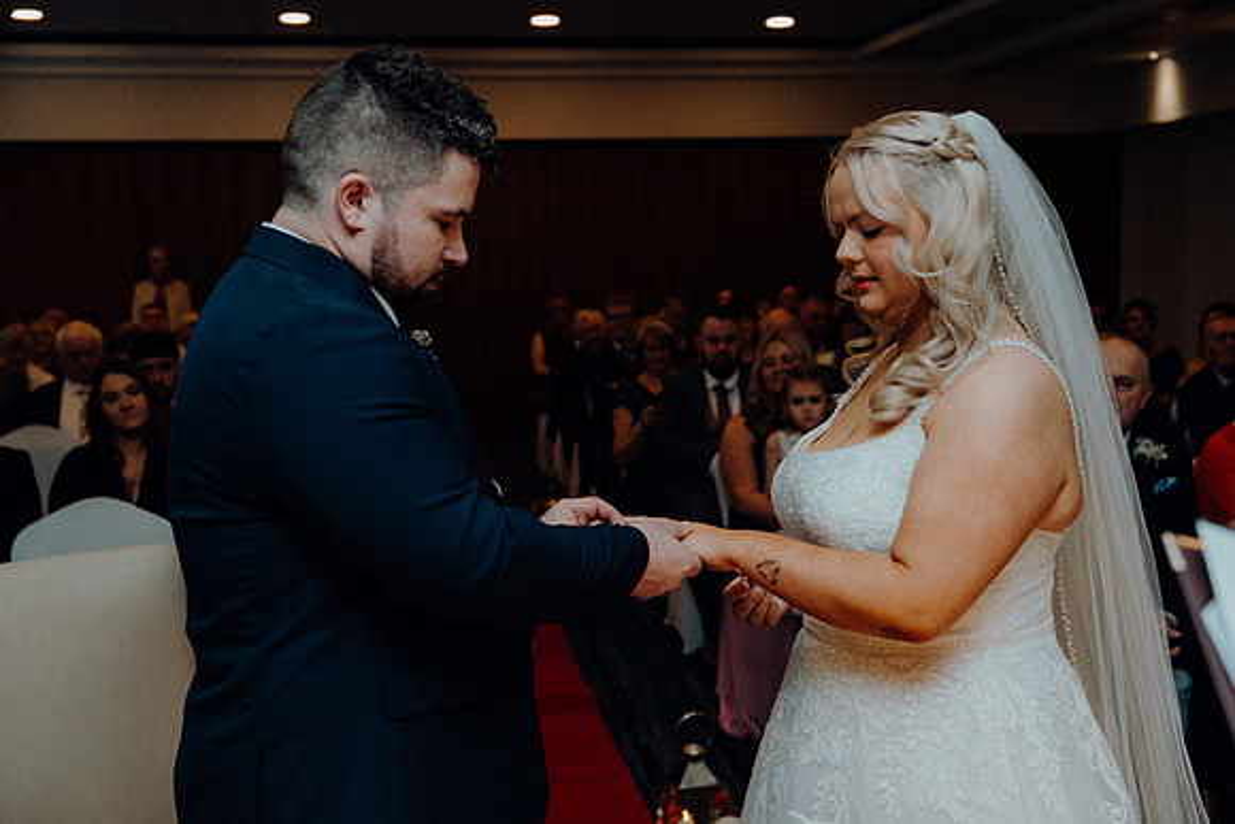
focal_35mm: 42
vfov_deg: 31.9
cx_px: 618
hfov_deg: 46.4
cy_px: 412
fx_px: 1441
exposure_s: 1/160
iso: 2500
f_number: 3.5
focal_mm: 42
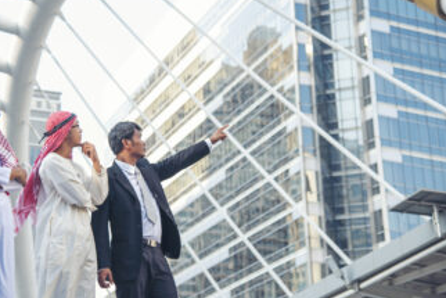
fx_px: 1066
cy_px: 119
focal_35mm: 86
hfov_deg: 23.6
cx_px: 187
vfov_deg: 15.9
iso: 160
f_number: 4
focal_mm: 66
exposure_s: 1/160
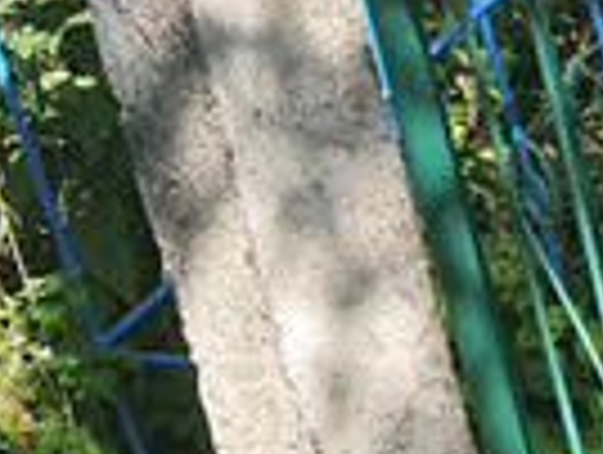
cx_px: 2133
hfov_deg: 7.8
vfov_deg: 7.5
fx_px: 3455
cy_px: 378
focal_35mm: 198
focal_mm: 4.32
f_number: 1.7
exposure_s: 1/770
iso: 50
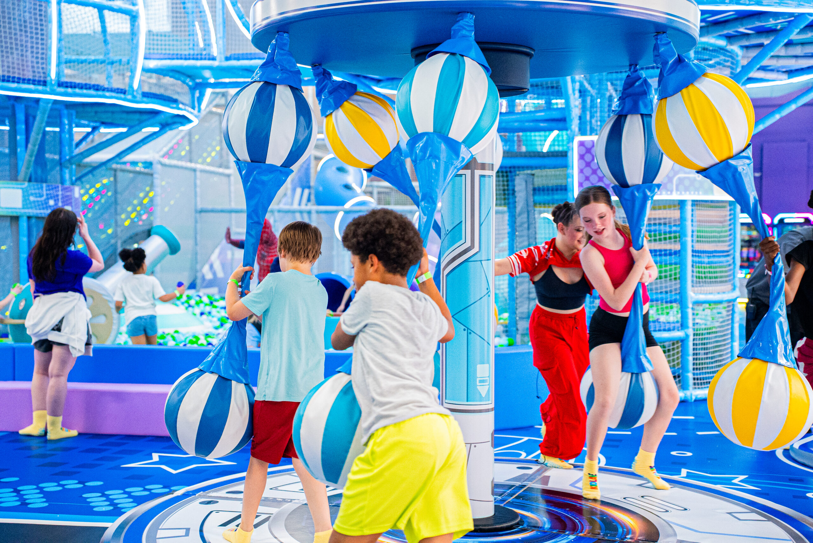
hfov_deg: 40.3
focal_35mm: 49
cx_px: 406
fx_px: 1107
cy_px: 272
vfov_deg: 27.6
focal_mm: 49
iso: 8000
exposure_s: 1/320
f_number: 2.8
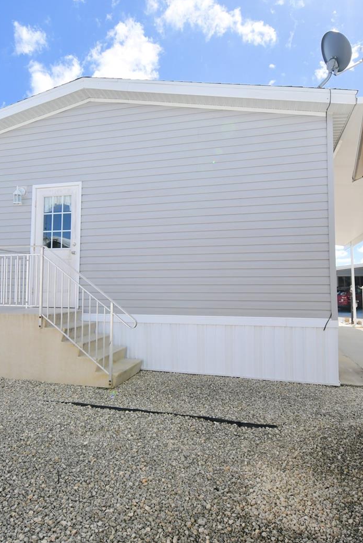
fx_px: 348
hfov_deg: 55.1
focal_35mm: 23
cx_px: 172
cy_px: 267
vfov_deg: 76.1
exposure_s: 1/1000
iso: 100
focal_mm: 10
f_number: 4.5
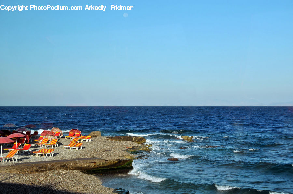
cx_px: 146
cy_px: 97
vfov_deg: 23.7
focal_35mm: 57
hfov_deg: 35.1
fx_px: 463
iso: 200
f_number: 6.3
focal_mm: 38
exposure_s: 1/250
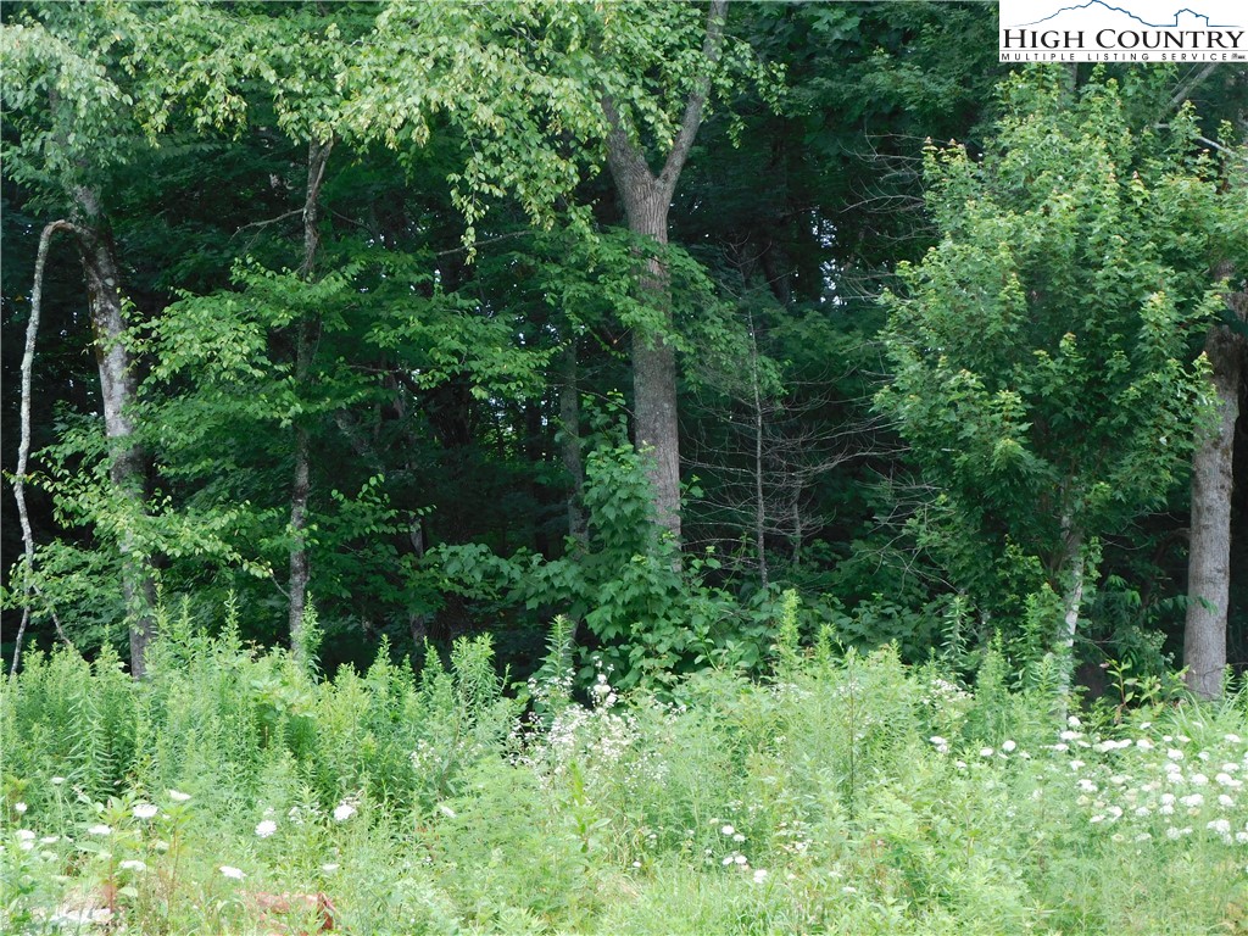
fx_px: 2884
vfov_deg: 18.4
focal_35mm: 80
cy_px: 468
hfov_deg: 24.4
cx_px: 624
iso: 125
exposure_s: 1/30
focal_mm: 14.2
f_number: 4.4
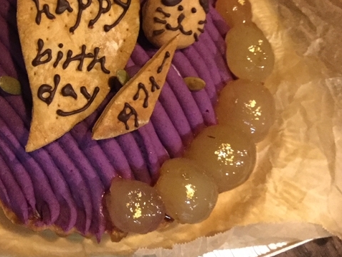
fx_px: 514
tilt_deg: -60.7
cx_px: 97
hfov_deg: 36.2
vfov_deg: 27.5
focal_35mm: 52
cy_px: 50
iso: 640
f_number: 2.4
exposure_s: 1/15
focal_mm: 3.3
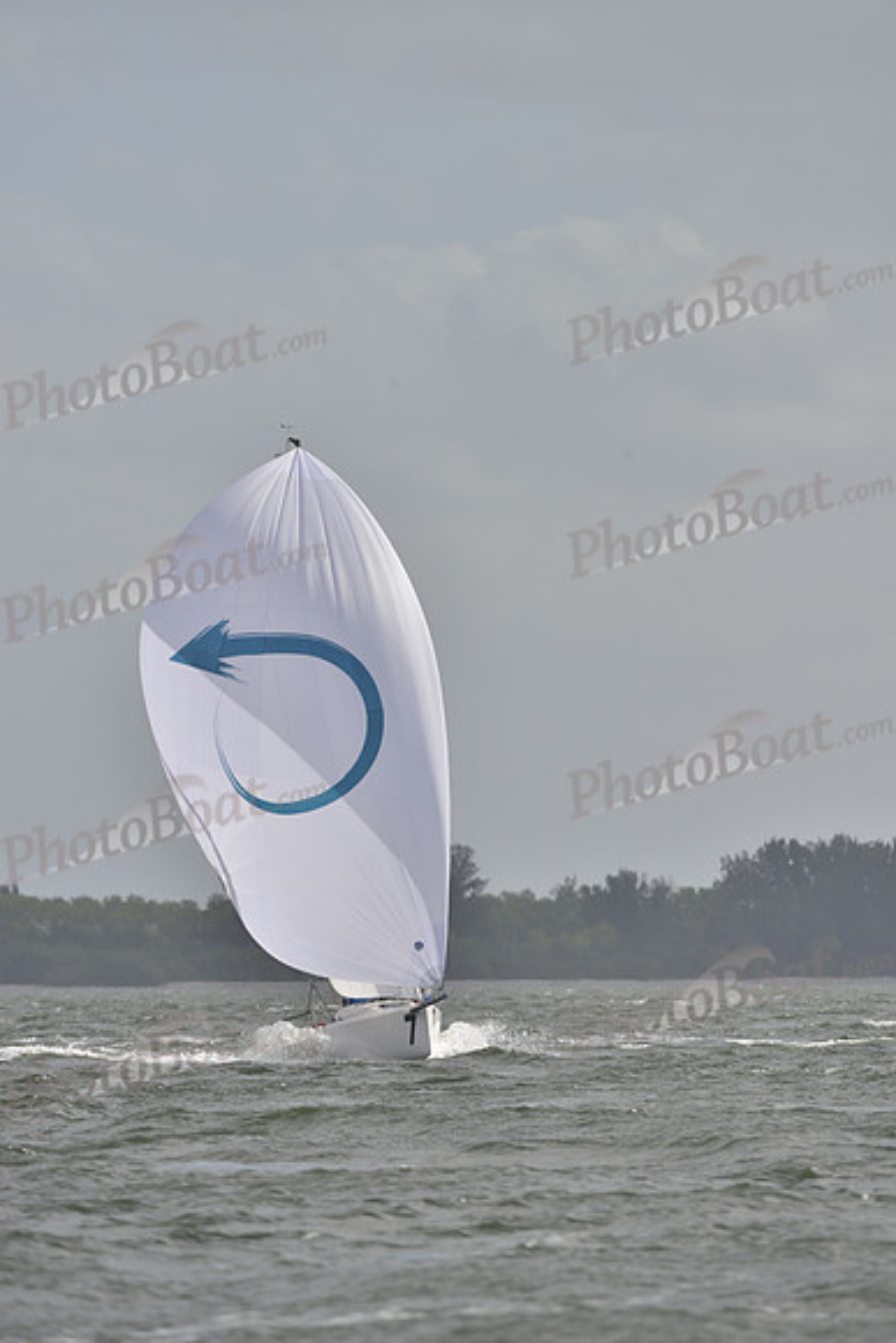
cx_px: 448
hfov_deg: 4.4
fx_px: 11566
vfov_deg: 6.6
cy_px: 672
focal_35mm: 310
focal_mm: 310
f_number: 9
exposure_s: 1/1600
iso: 400
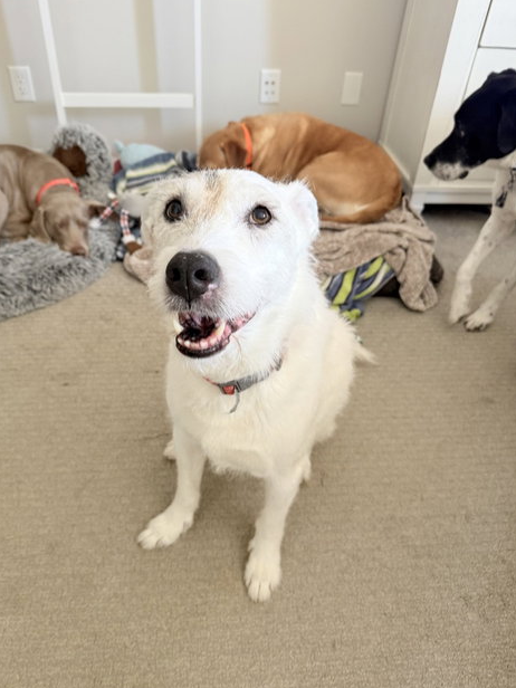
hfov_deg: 53.0
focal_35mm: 26
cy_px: 341
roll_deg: -1.1
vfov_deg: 67.3
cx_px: 239
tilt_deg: -39.9
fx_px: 517
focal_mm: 6.76
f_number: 1.78
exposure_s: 1/66
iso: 200
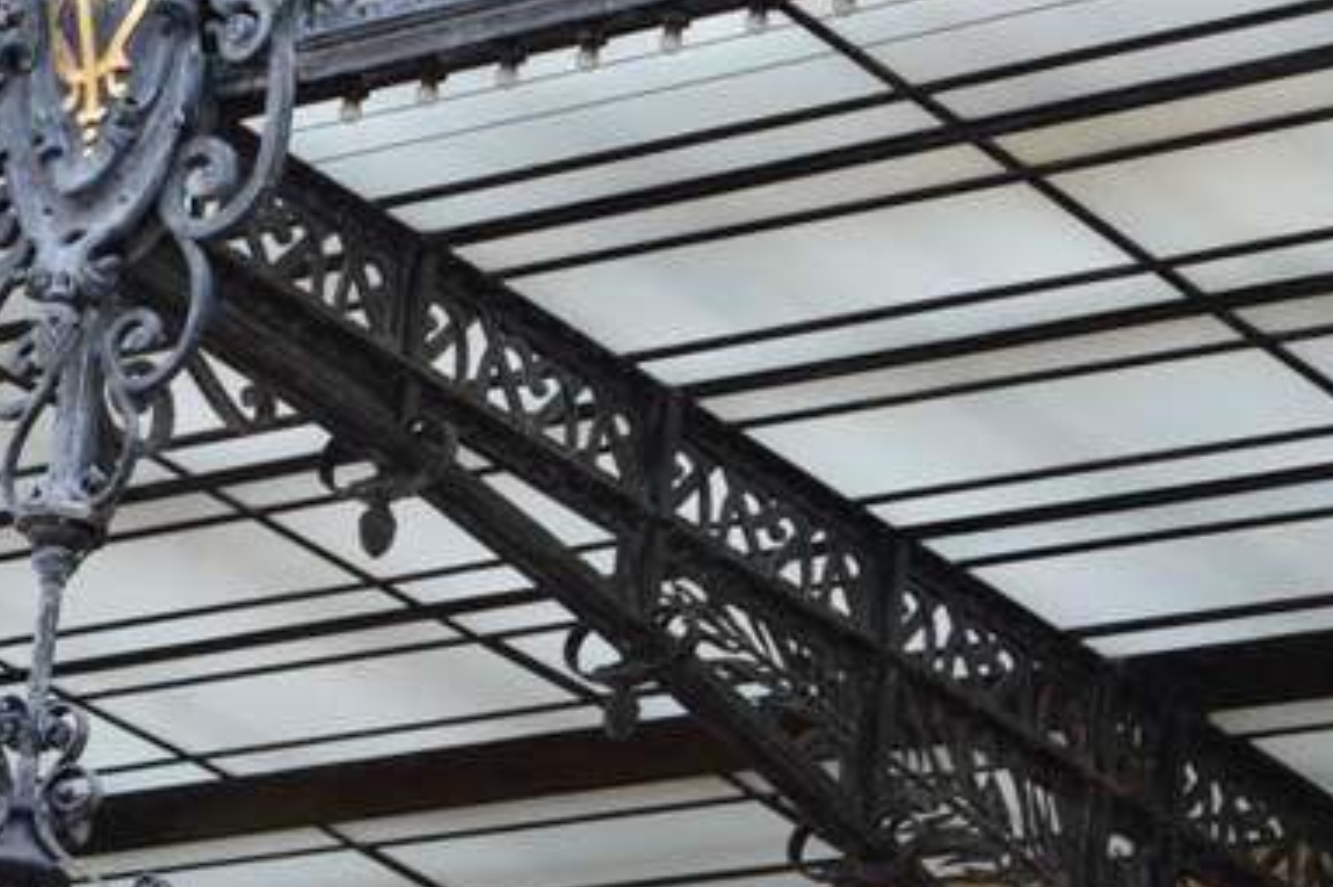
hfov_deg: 11.3
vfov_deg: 7.6
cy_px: 200
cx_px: 31
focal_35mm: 180
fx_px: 6674
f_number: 5.6
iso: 110
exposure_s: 1/125
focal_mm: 45
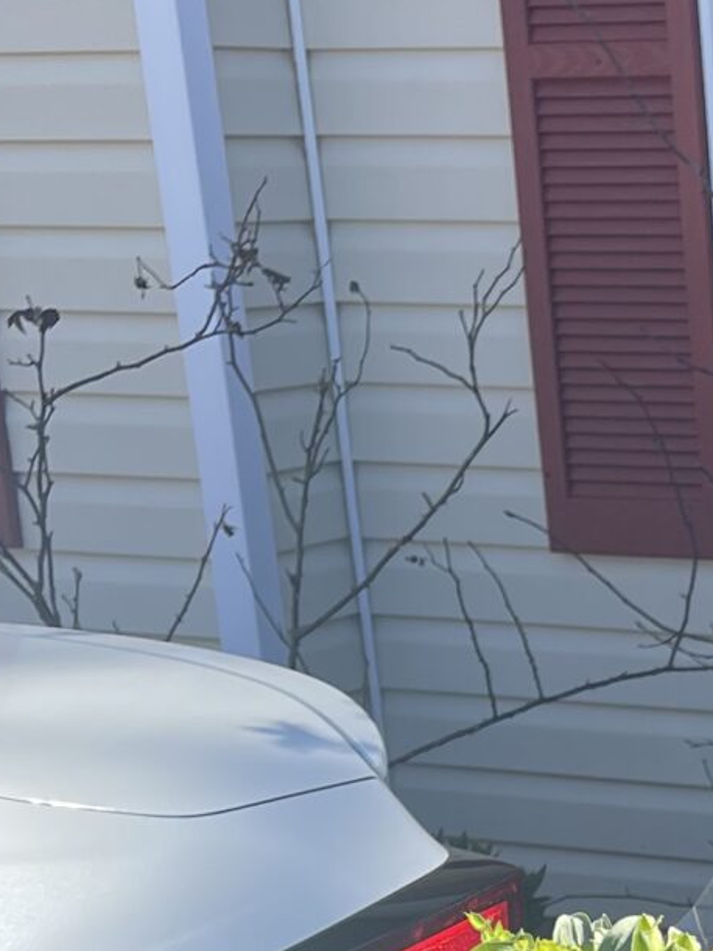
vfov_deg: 16.6
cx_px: 1175
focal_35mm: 109
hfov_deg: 12.7
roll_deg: +0.5
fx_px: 2995
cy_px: 1362
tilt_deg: -20.9
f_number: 1.6
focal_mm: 5.1
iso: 32
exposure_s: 1/930
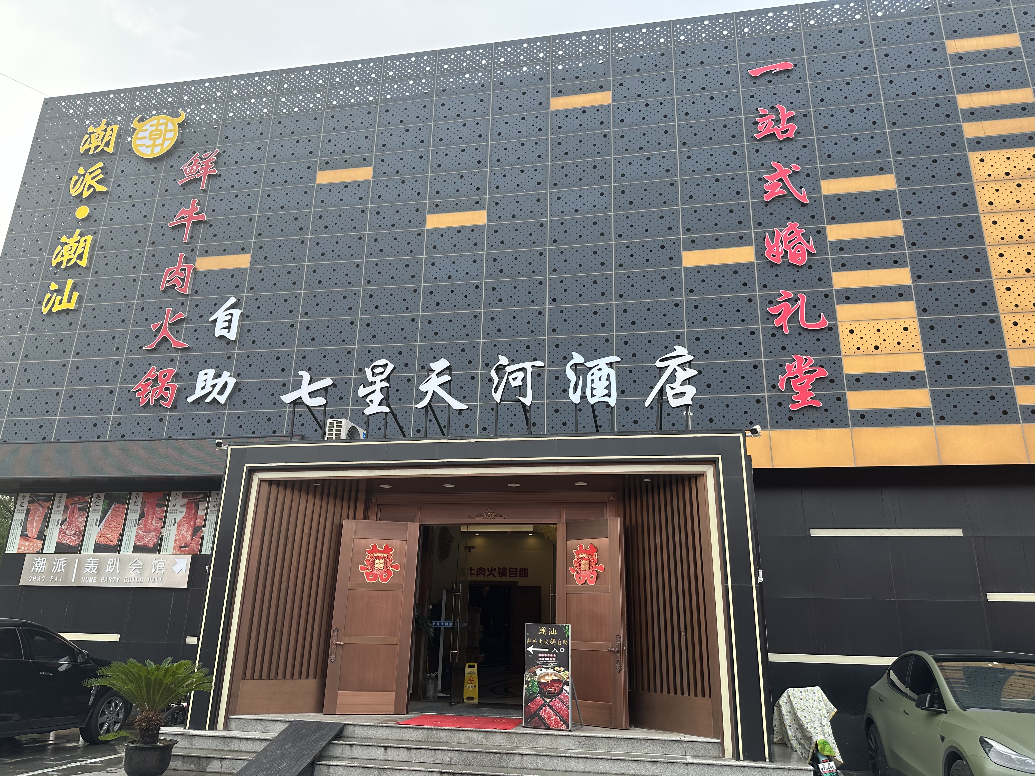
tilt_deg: +18.0
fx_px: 718
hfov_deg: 71.6
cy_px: 388
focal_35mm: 24
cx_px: 518
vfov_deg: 56.8
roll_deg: -2.0
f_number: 1.78
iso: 80
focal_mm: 6.86
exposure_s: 1/1157
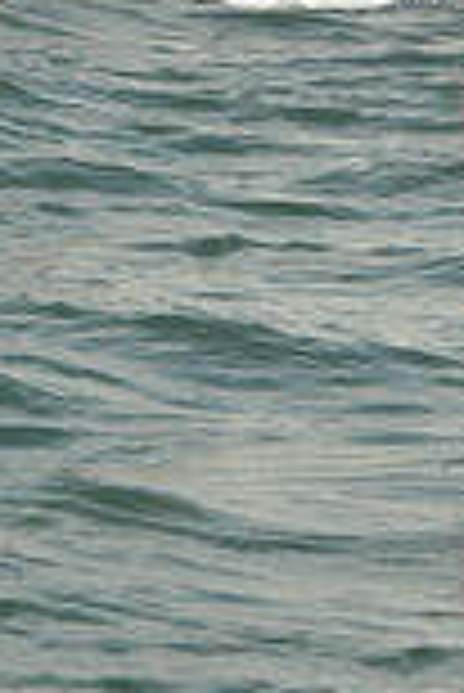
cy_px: -126
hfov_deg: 3.3
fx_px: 8120
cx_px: 214
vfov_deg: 4.9
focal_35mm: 421
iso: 320
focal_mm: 112
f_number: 13
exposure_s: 1/800
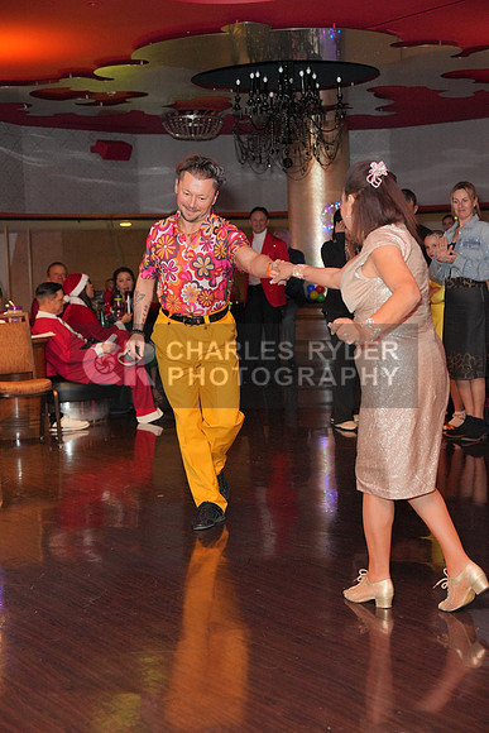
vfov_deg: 38.9
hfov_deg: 26.5
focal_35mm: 51
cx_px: 244
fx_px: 1038
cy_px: 366
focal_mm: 51
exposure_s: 1/200
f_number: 4
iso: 4000
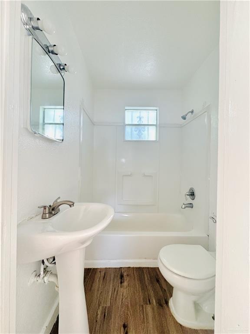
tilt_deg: +0.3
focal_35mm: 14
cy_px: 167
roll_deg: -0.9
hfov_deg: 85.7
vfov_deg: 102.1
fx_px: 135
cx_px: 125
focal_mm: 2.22
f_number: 2.2
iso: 500
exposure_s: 1/60
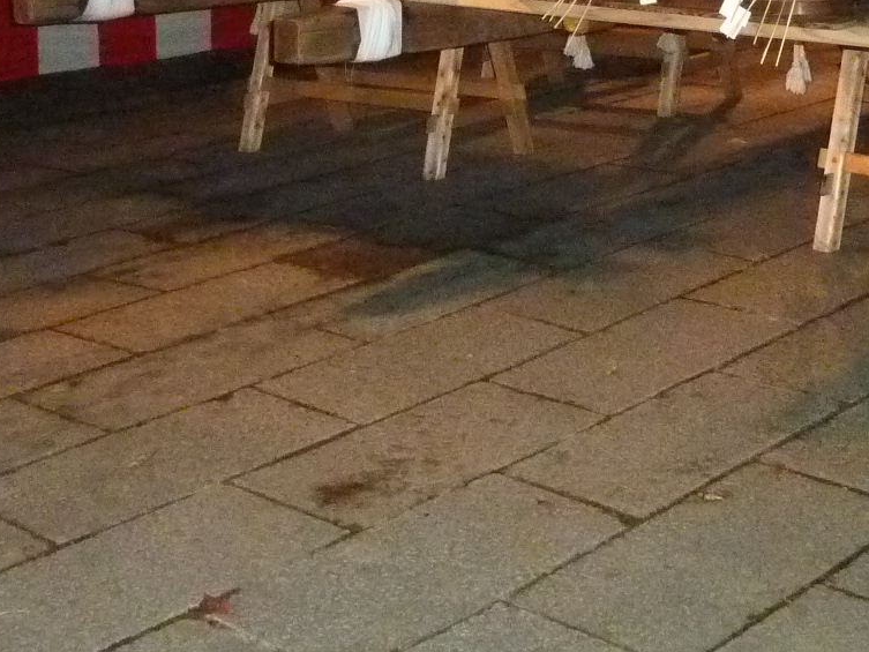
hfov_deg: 28.3
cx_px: 593
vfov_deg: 20.4
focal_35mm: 68
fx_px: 1707
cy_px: -104
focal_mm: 4.1
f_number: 3.3
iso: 1000
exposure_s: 1/30
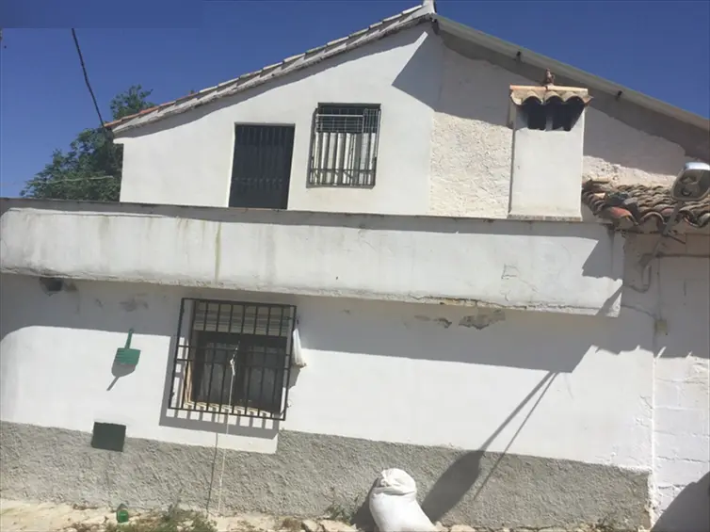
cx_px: 355
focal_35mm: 31
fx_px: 636
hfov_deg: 58.4
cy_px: 266
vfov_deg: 45.4
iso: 25
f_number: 2.4
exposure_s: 1/2717
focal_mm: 3.3
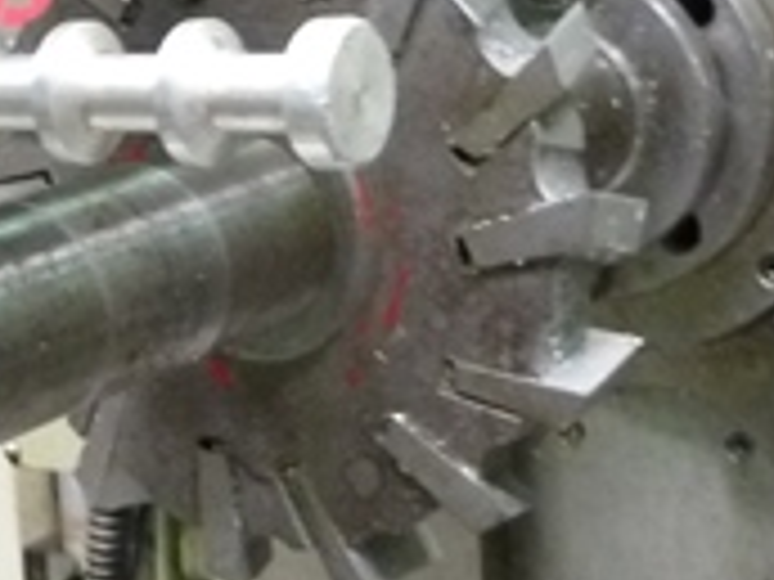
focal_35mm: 116
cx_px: 32
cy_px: 180
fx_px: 2594
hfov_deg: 16.7
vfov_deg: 12.7
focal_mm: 4.1
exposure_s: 1/10
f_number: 3.3
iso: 400
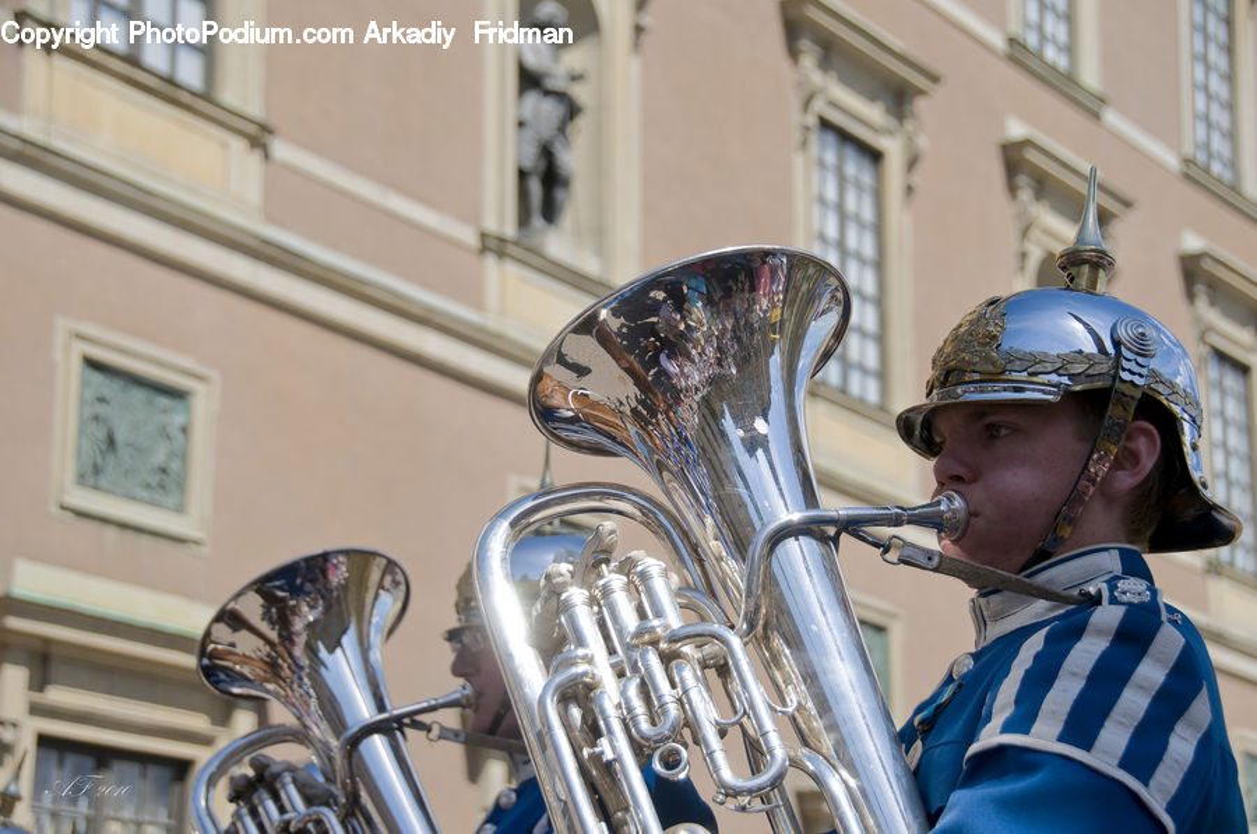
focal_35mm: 82
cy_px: 417
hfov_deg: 24.7
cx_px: 628
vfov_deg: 16.5
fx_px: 2876
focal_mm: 55
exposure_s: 1/1250
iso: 200
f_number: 5
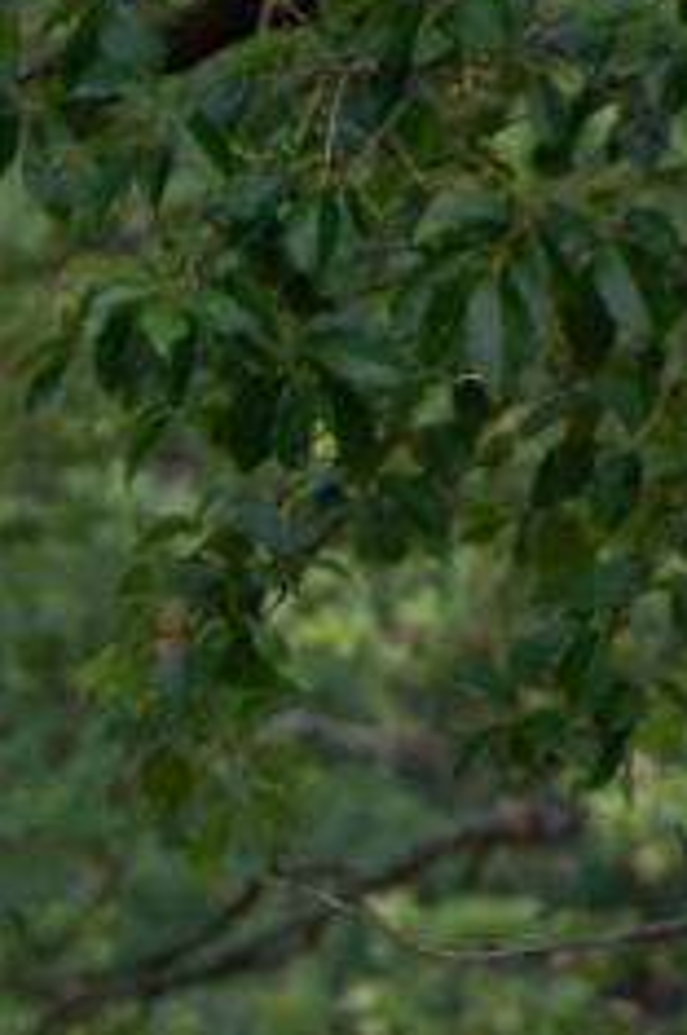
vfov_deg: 2.7
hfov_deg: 1.8
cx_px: -991
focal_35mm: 767
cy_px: 1876
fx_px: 22019
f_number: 6.7
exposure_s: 1/180
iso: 200
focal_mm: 100
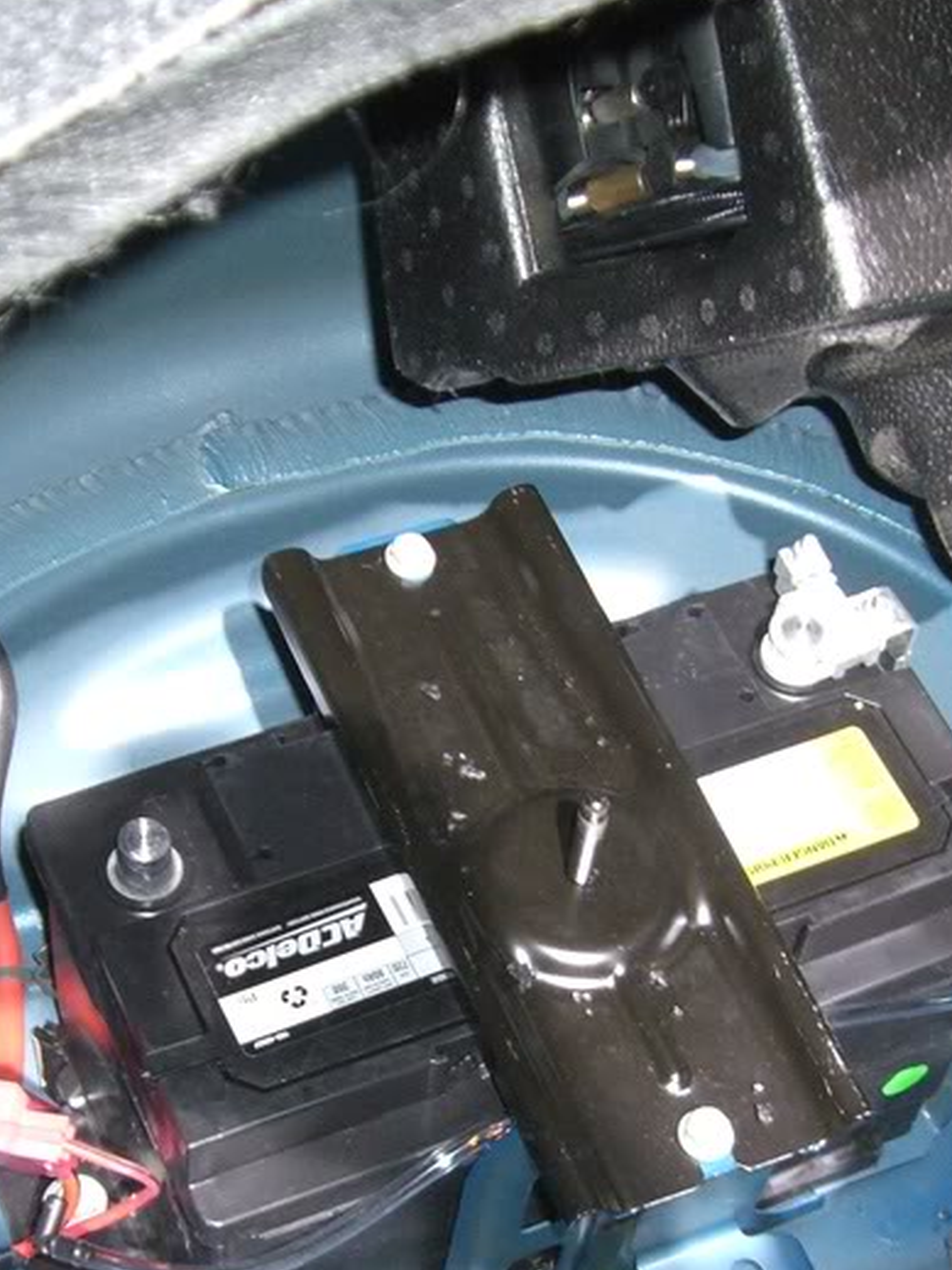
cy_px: 905
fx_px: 2751
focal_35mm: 75
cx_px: 519
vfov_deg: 25.8
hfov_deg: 19.6
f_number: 2.7
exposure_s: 1/60
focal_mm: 6.2
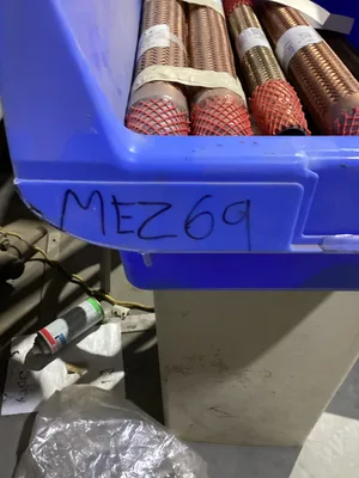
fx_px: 429
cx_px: 180
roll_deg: +2.5
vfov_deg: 58.4
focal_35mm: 31
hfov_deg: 45.4
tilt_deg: -42.7
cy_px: 239
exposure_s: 1/33
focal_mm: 3.3
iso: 400
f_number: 2.4
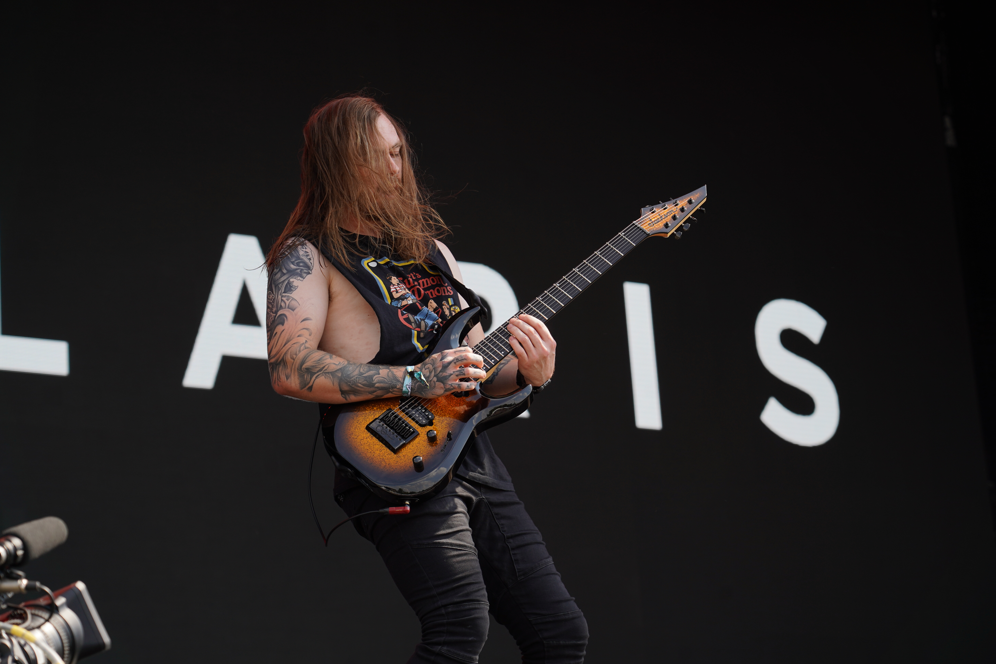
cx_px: 499
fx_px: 2988
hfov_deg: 18.9
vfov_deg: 12.7
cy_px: 326
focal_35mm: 108
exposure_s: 1/250
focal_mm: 105
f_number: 5.6
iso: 100
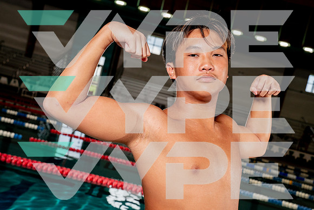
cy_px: 105
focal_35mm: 54
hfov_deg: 36.9
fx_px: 471
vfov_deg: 25.1
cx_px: 157
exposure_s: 1/250
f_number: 7.1
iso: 400
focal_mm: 54
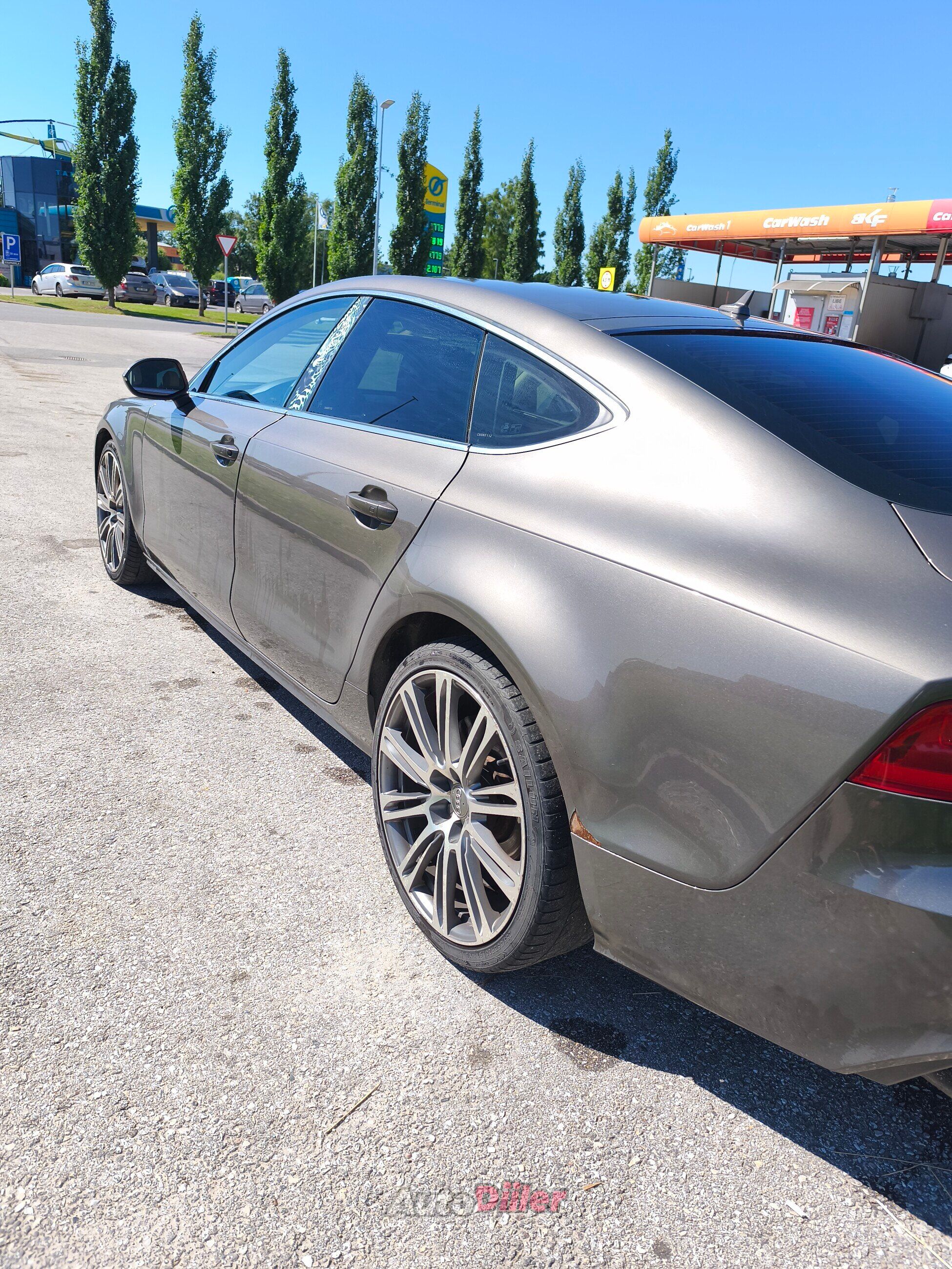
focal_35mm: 23
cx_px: 476
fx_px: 843
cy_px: 634
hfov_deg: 58.9
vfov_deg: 73.9
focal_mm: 6.14
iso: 50
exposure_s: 1/496
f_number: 1.65
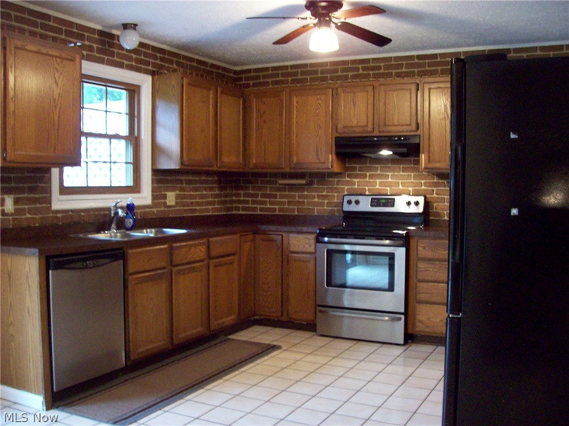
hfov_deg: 51.4
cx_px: 284
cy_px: 213
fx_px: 591
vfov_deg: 39.6
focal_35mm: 36
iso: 160
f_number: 2.7
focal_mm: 6
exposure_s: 1/8
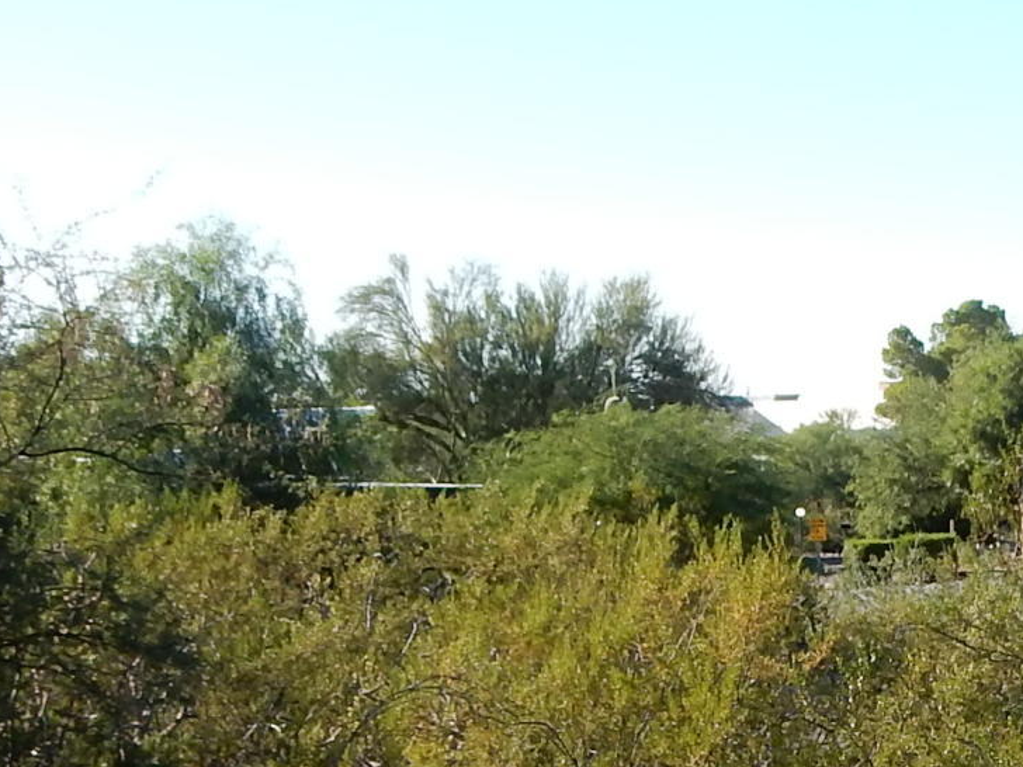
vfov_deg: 14.2
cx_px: 890
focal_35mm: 103
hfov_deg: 18.8
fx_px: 3044
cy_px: 719
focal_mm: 4.5
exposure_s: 1/640
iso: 125
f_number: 3.7
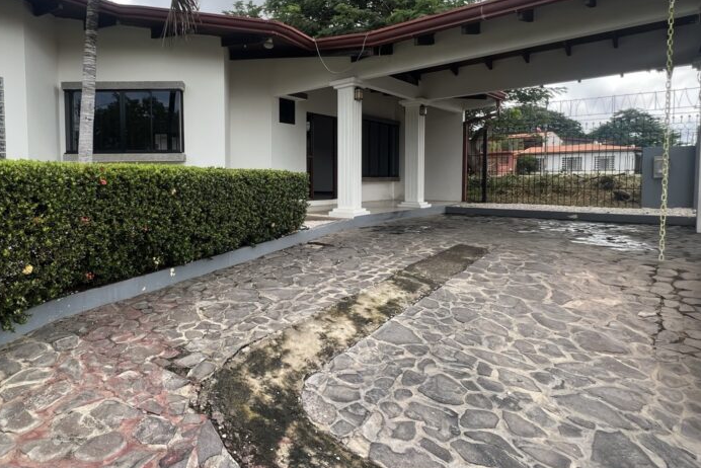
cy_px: 201
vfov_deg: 61.7
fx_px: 390
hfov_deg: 82.5
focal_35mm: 20
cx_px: 265
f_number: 1.8
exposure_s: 1/412
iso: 32
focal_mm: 1.57
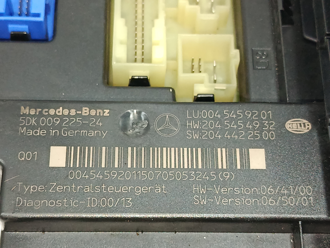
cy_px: 124
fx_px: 715
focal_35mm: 75
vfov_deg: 19.6
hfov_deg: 26.0
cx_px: 165
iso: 1066
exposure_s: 1/33.3
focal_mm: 5.24
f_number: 1.7
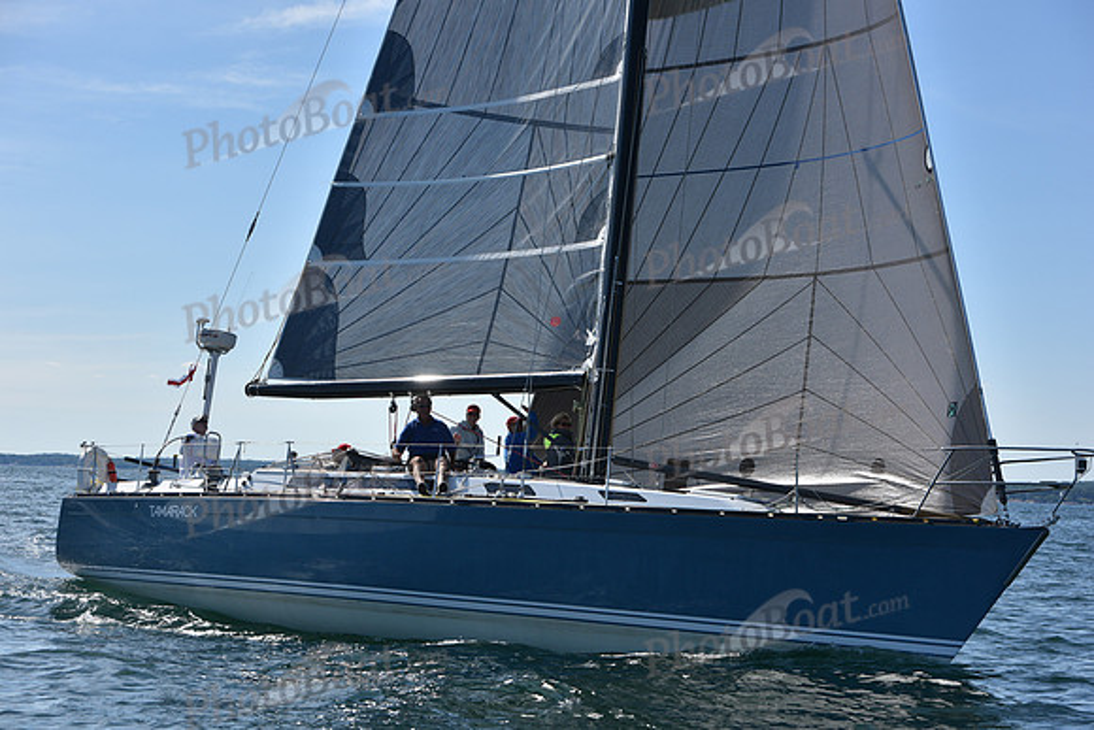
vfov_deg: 19.5
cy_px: 365
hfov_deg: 28.8
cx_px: 547
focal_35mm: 70
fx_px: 2128
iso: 250
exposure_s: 1/1250
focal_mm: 70
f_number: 7.1
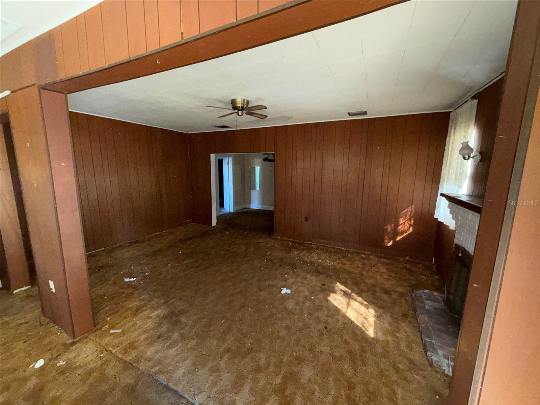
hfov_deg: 102.1
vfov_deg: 85.7
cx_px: 270
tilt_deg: -9.5
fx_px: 218
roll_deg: -0.3
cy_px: 202
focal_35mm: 14
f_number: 2.2
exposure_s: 1/60
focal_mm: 2.22
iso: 500
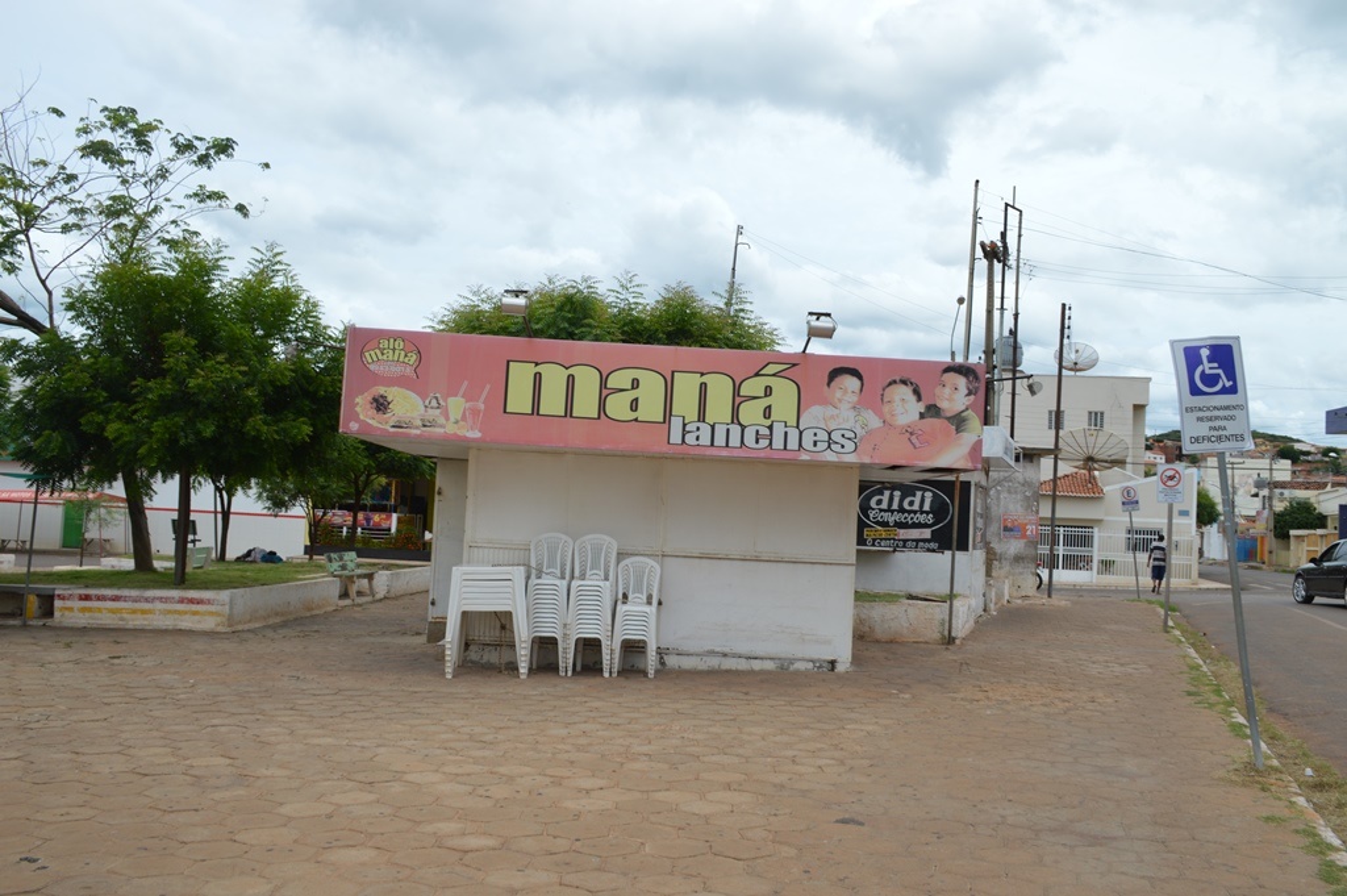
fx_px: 1234
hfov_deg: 57.3
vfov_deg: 39.9
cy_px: 448
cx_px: 674
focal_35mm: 33
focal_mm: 22
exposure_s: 1/320
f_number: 9
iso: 100
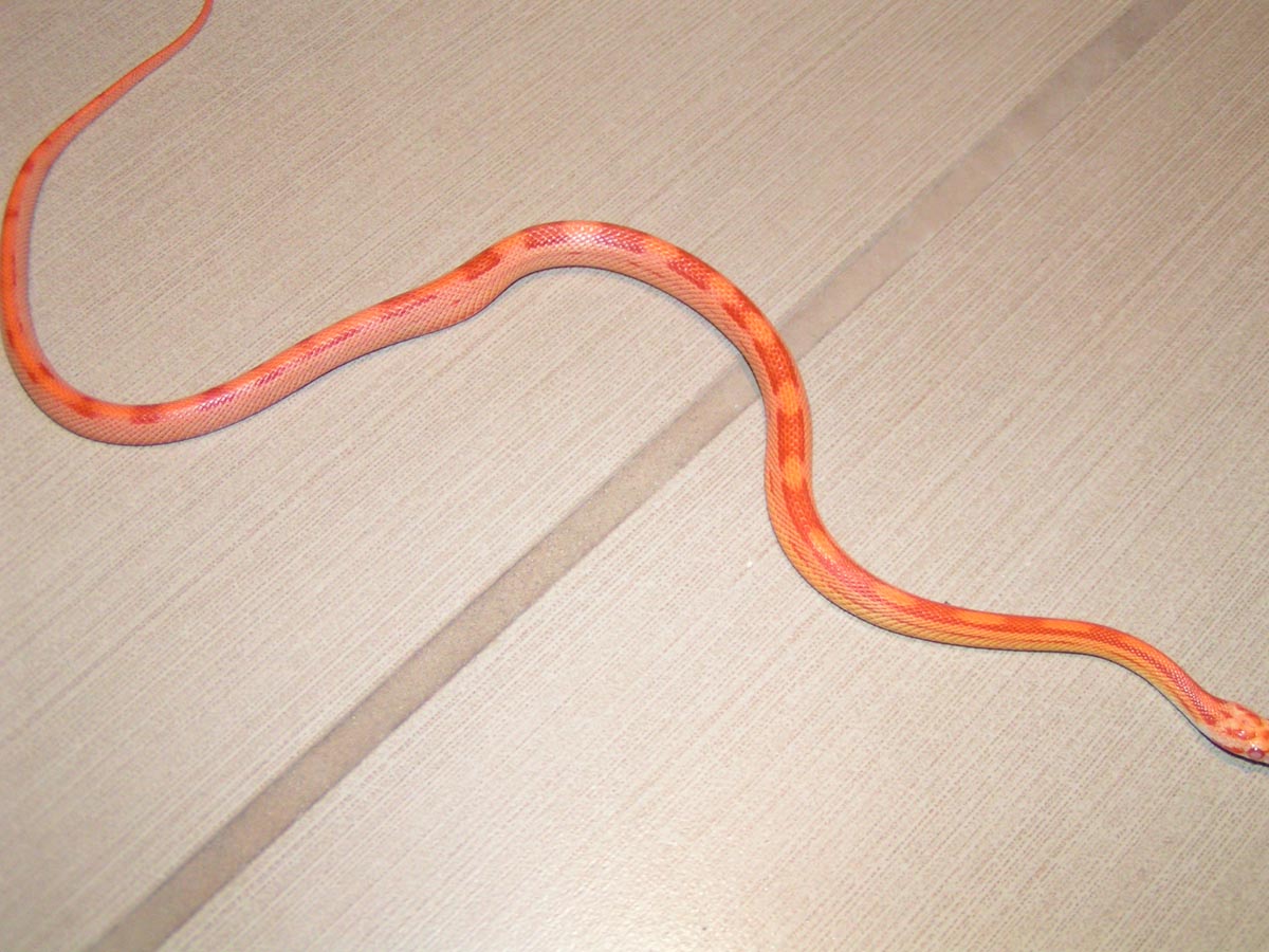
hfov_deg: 43.9
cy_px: 476
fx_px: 1576
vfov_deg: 33.6
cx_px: 634
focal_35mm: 43
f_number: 2.8
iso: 200
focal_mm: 6.6
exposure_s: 1/50
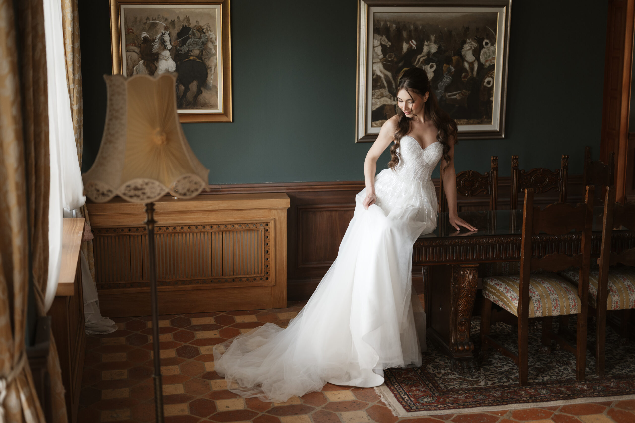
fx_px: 882
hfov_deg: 39.6
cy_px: 212
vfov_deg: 27.0
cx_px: 318
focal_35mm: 50
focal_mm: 50
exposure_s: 1/200
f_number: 1.8
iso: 500
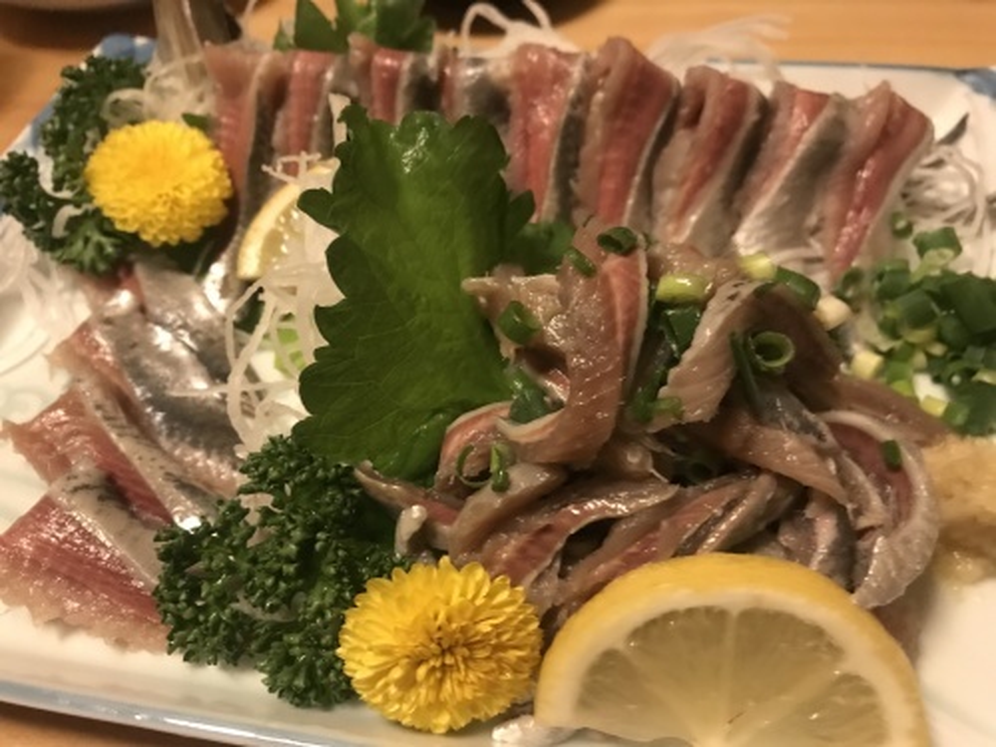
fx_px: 806
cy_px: 374
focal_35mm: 28
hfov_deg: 63.4
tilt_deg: -50.9
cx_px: 498
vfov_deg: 49.7
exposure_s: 1/7
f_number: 1.8
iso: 80
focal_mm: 3.99
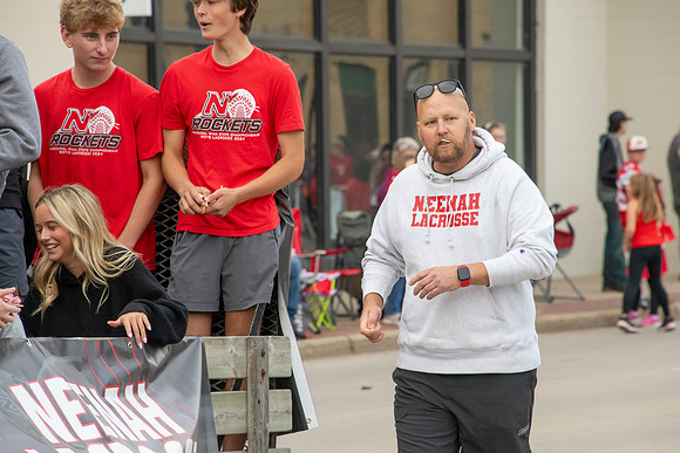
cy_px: 226
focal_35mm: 300
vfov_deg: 4.6
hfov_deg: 6.9
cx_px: 340
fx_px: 5668
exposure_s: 1/320
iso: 3200
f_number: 11
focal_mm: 300
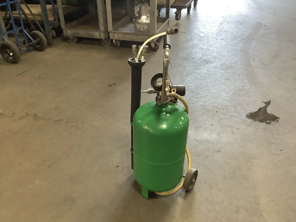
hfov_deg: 58.4
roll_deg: +0.3
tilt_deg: -33.0
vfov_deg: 45.4
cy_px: 111
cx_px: 148
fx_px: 265
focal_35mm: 31
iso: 250
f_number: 2.4
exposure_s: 1/40
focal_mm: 3.3
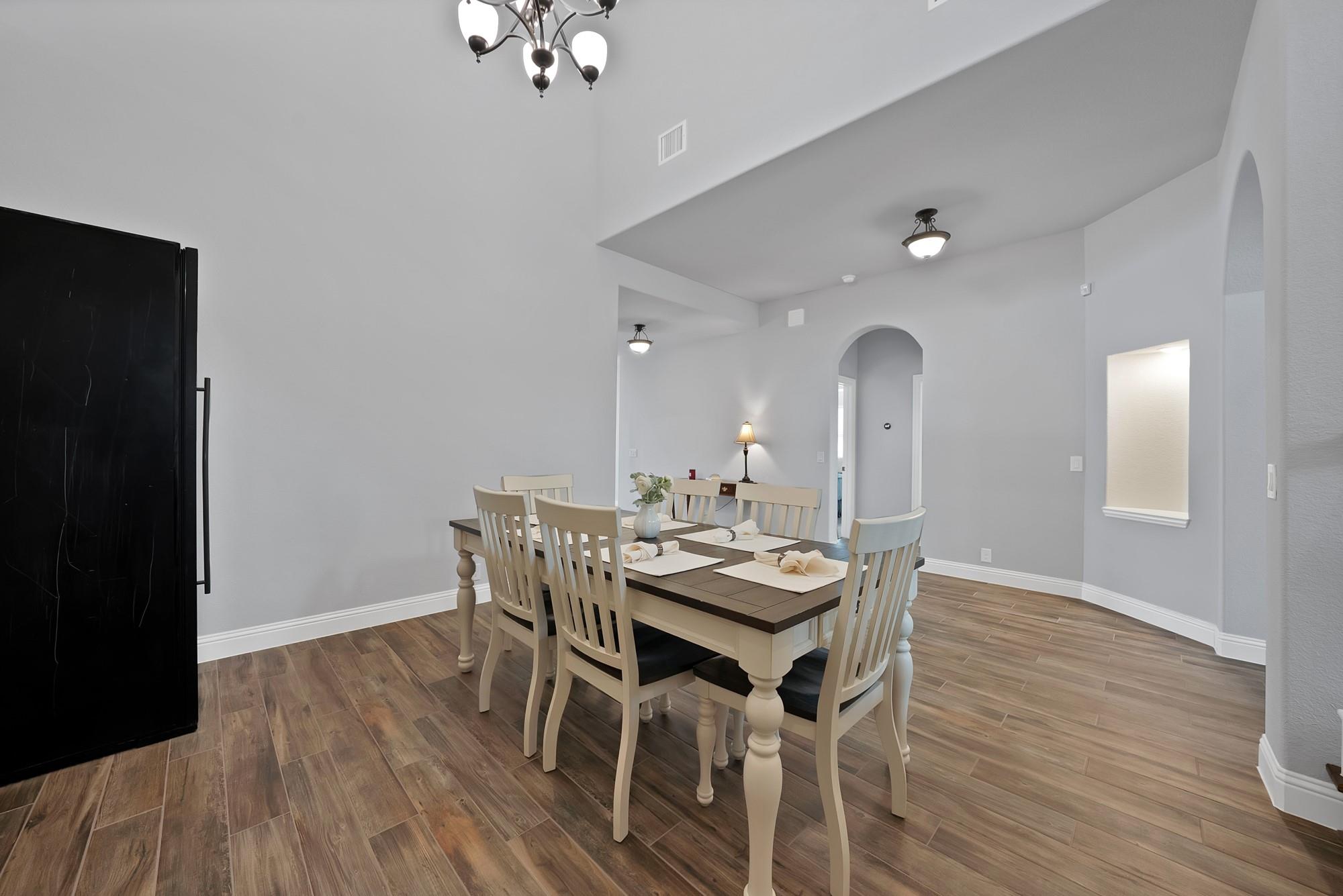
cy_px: 448
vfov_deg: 90.1
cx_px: 672
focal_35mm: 12
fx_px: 448
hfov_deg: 112.6
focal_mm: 12
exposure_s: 1/2
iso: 640
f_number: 9
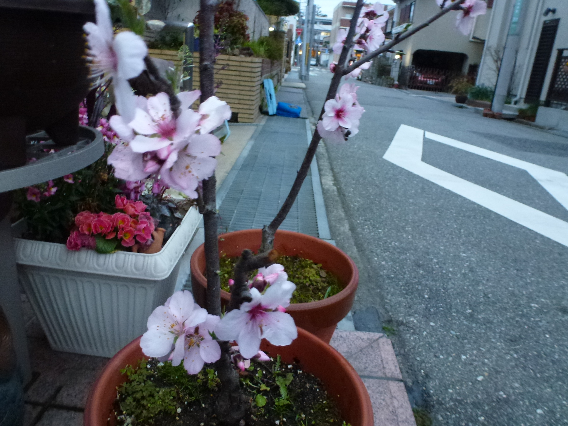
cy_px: 205
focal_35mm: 25
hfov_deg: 69.4
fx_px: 410
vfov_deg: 54.9
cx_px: 274
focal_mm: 4.3
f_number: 3.3
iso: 400
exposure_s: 1/10
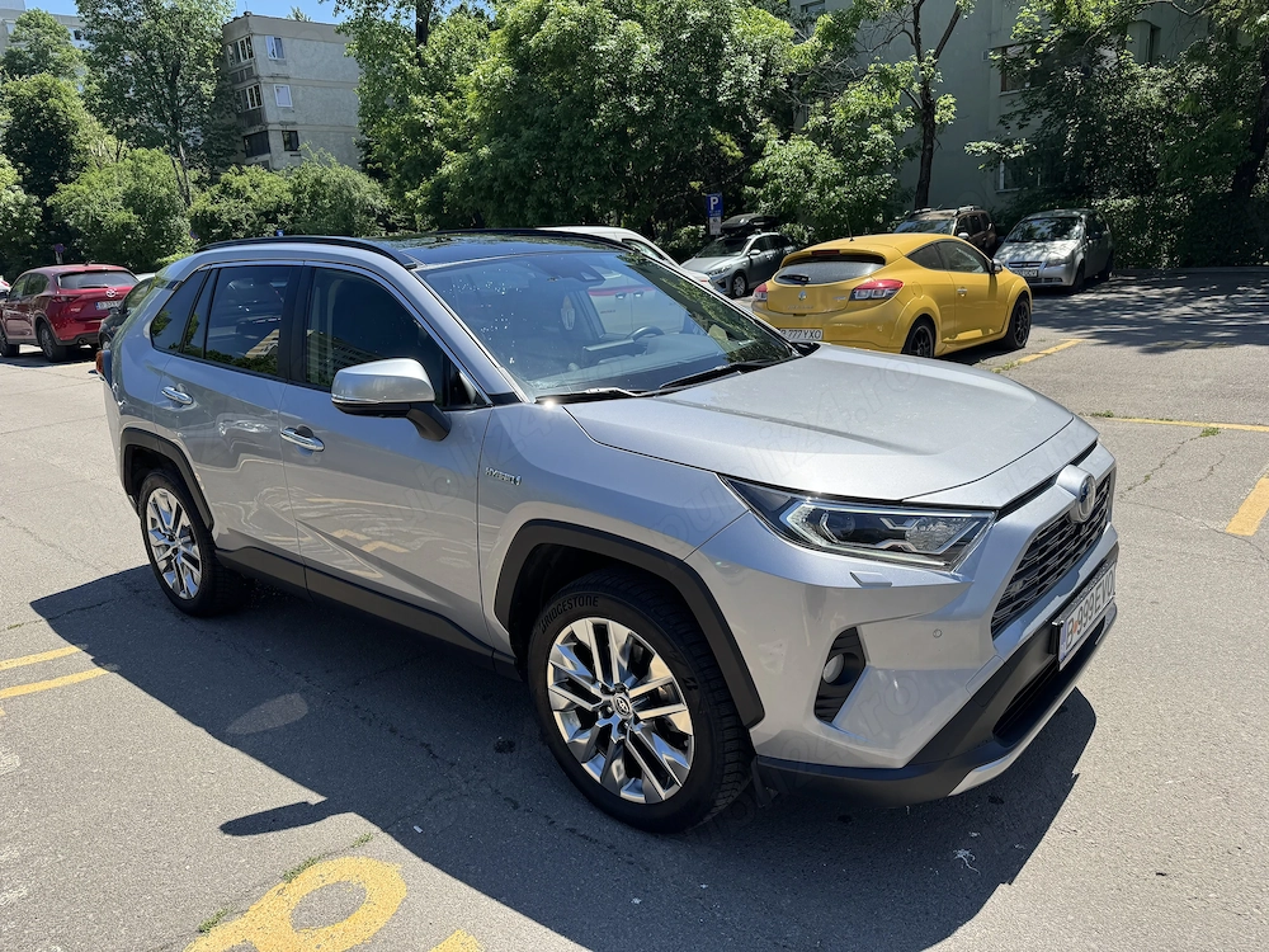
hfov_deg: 71.6
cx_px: 634
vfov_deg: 56.8
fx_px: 880
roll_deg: +4.3
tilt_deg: -14.8
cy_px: 476
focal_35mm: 24
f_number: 1.78
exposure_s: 1/3413
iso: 80
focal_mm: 6.76
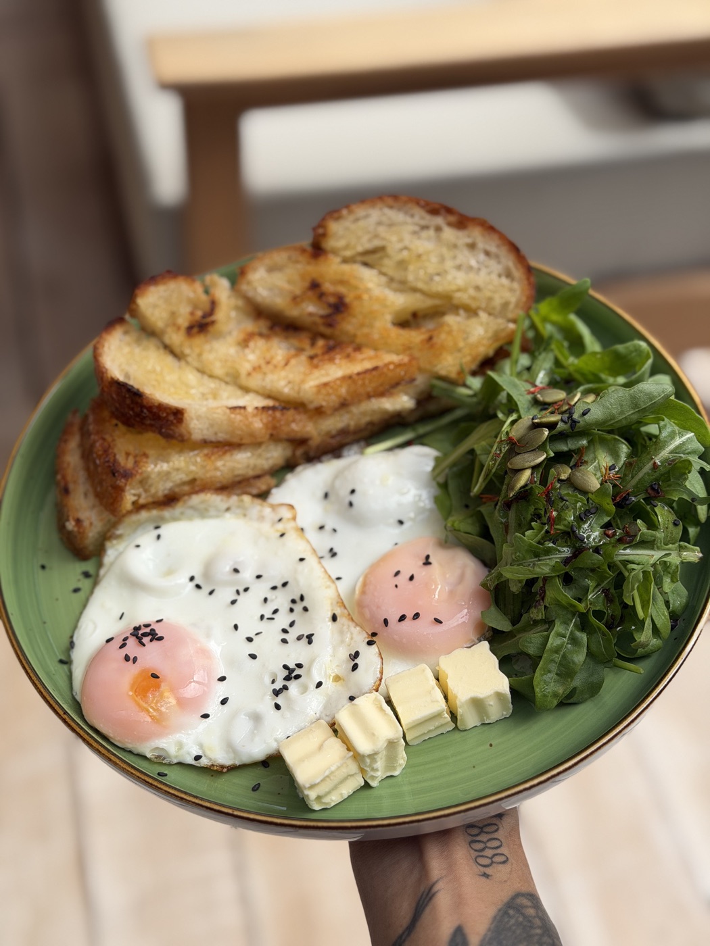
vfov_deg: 39.7
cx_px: 355
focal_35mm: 48
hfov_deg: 30.3
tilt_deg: -47.0
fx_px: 1313
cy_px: 473
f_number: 1.78
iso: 64
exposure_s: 1/2494
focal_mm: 6.76
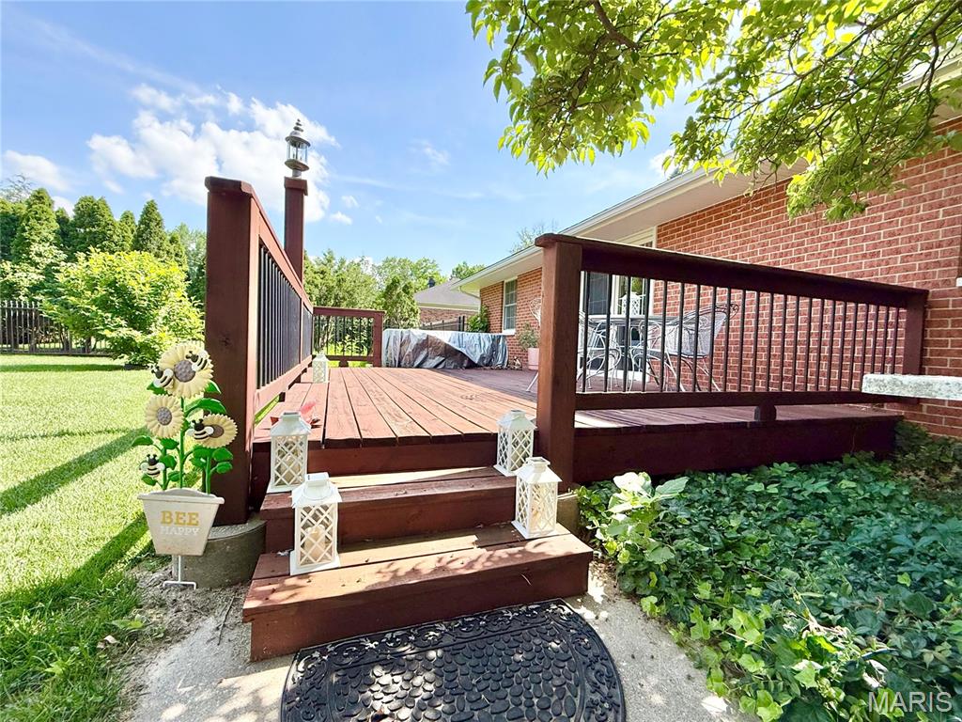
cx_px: 481
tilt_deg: -1.4
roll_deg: -0.6
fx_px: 389
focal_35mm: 14
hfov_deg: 102.1
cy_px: 361
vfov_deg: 85.7
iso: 64
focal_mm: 2.22
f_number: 2.2
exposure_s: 1/928
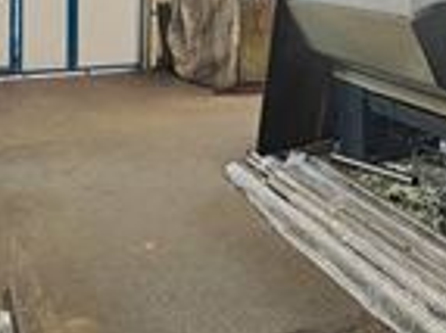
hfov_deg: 24.5
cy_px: -44
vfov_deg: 19.9
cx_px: 571
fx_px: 901
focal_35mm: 70
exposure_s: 1/50
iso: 160
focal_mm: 4.65
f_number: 1.8
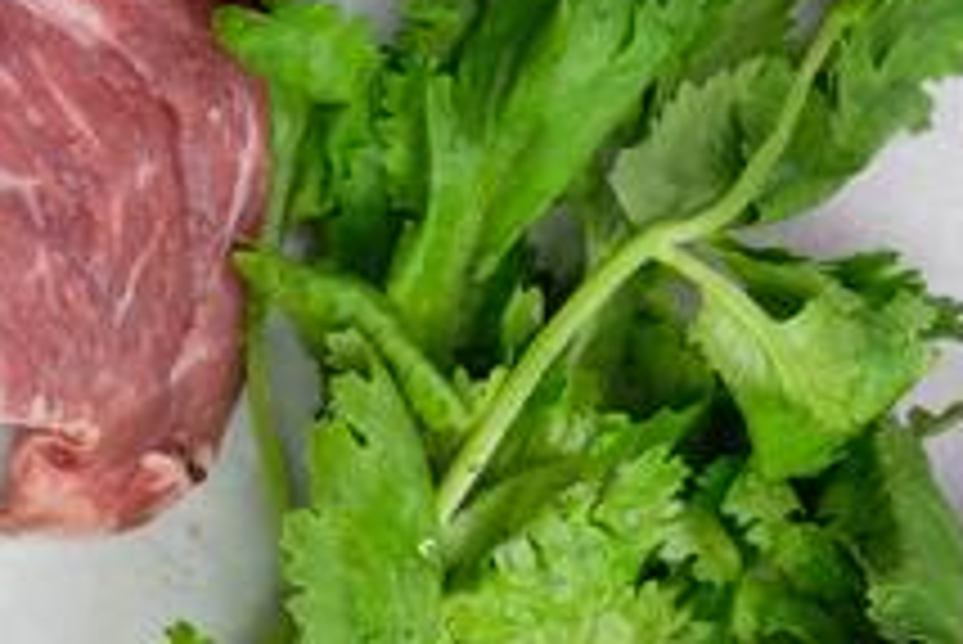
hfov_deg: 16.1
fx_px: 3239
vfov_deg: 11.3
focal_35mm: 121
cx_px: -261
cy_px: 437
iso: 1000
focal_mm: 24.3
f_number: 3.2
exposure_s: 1/100
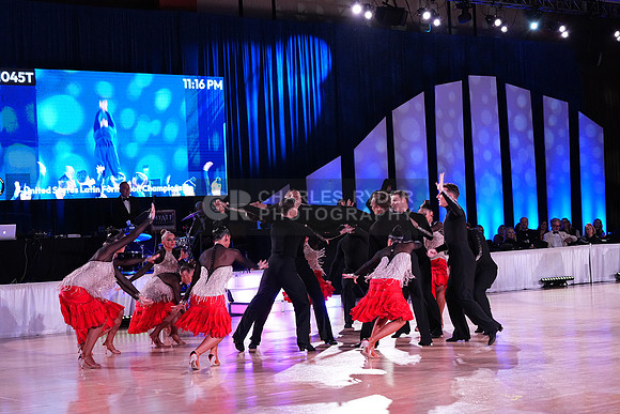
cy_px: 207
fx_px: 1206
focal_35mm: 70
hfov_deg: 28.8
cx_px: 310
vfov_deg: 19.5
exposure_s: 1/320
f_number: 5
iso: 5000
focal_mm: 70
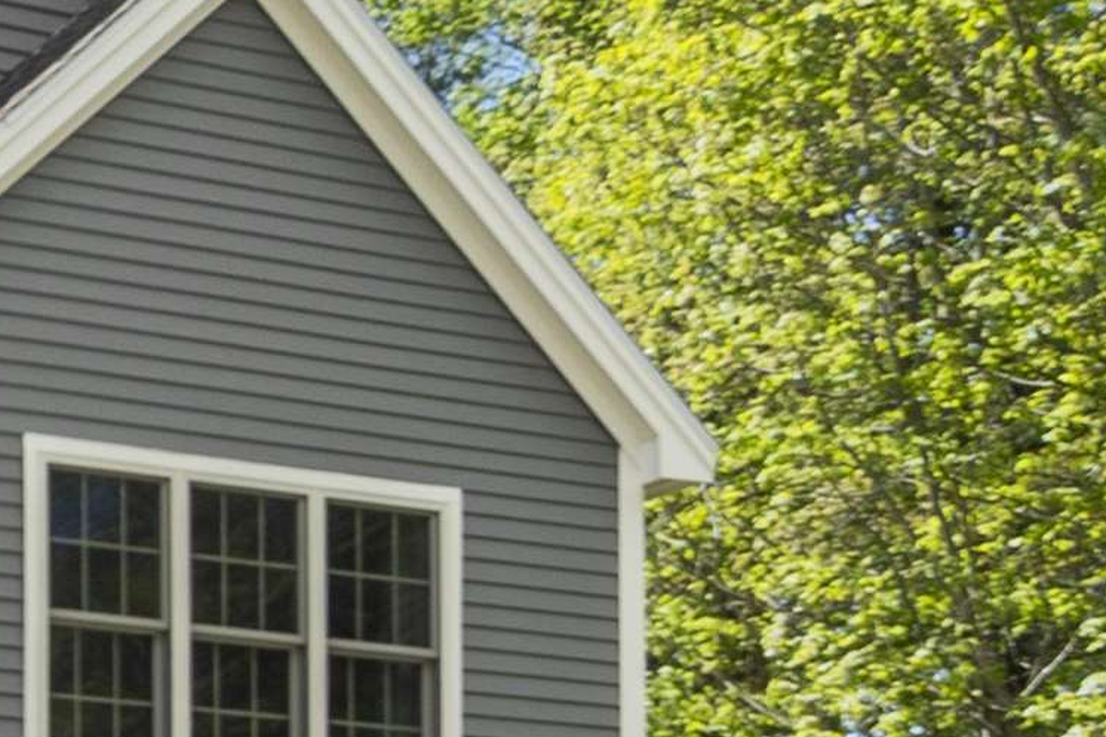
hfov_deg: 17.0
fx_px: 3163
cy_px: 937
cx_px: -775
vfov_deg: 12.9
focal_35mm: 103
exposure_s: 1/160
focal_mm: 17
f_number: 8
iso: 100
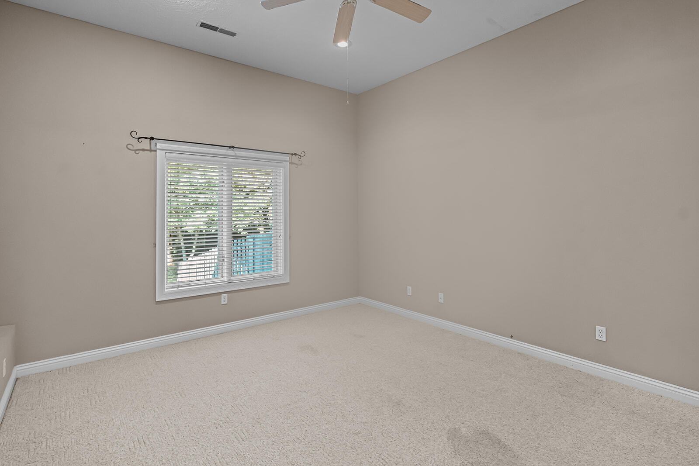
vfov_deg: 70.5
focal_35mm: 17
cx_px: 350
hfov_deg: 93.3
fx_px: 330
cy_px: 233
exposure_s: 1/50
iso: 6400
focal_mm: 17
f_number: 4.5
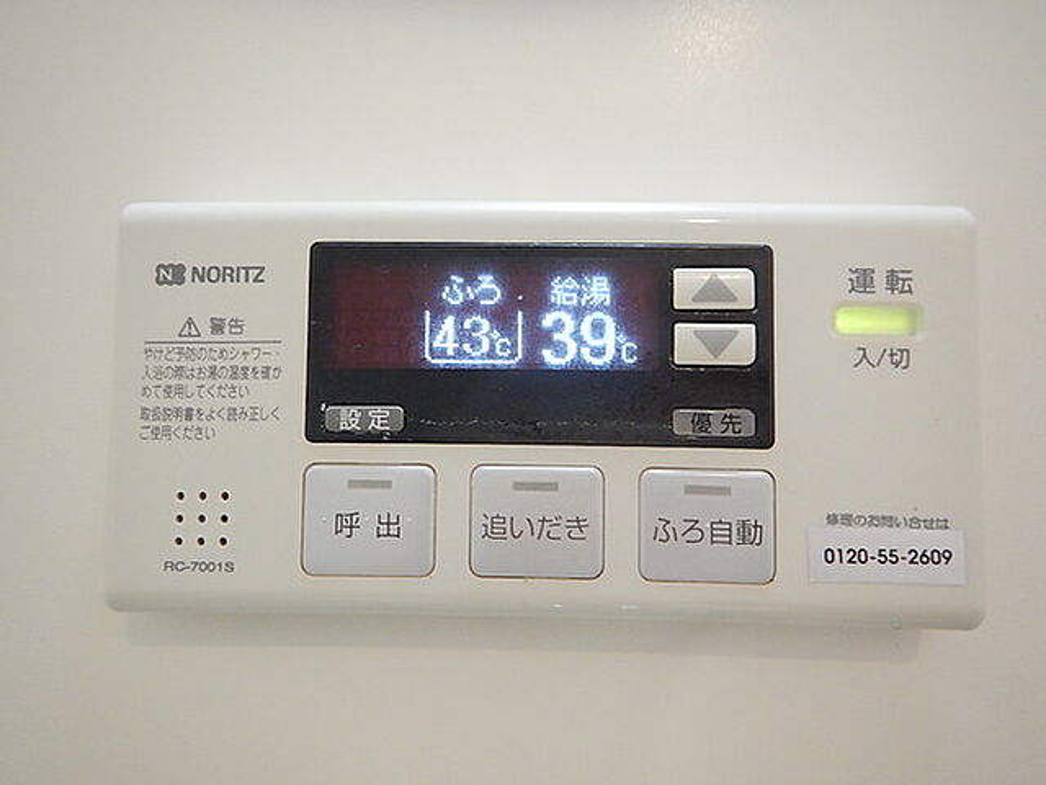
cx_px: 523
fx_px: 725
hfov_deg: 71.6
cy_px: 392
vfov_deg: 56.8
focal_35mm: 24
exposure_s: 1/15
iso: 400
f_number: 2.8
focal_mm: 4.3
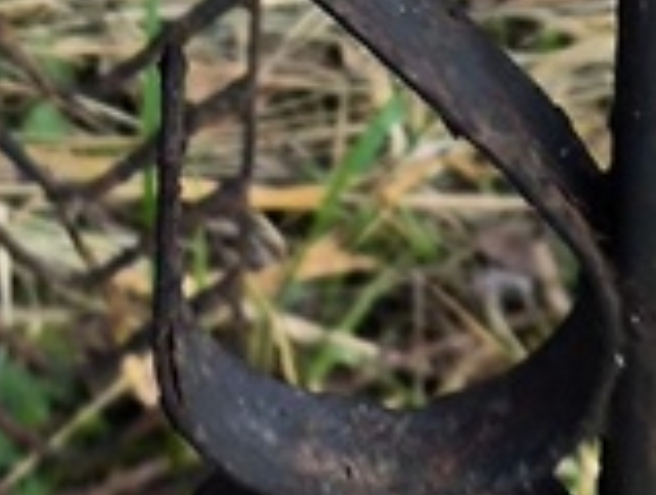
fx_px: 4767
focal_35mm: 251
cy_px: -454
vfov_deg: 5.8
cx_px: 200
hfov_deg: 7.9
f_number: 1.7
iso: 50
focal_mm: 4.71
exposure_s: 1/334
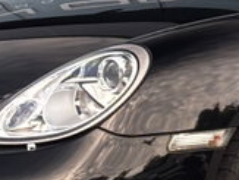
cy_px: 22
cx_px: 274
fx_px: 2256
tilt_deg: -0.6
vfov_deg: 4.6
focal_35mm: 326
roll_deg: -0.5
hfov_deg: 6.0
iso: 32
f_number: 1.6
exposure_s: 1/248
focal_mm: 5.96
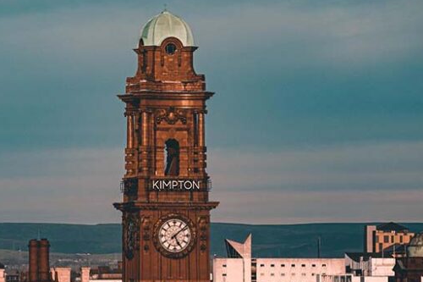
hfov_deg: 8.2
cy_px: 135
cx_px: 159
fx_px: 2960
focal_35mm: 252
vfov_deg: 5.4
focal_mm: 81.9
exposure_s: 1/2500
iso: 400
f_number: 4.5
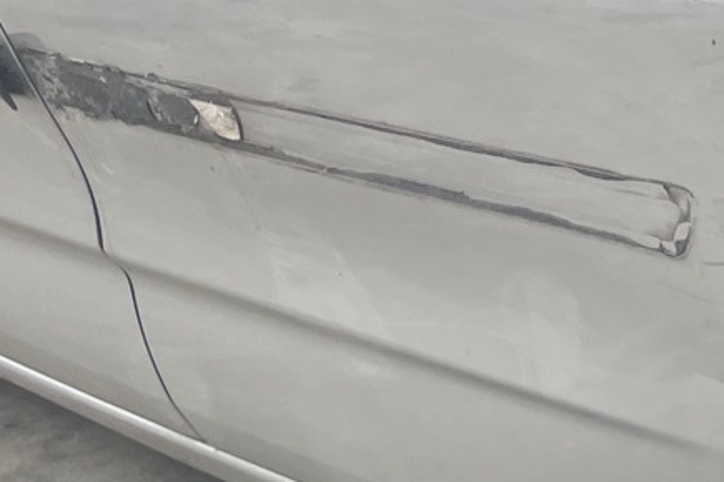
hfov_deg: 14.9
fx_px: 2252
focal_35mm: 112
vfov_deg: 12.1
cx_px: 1448
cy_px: 447
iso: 32
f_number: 1.6
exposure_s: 1/1595
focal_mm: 4.2
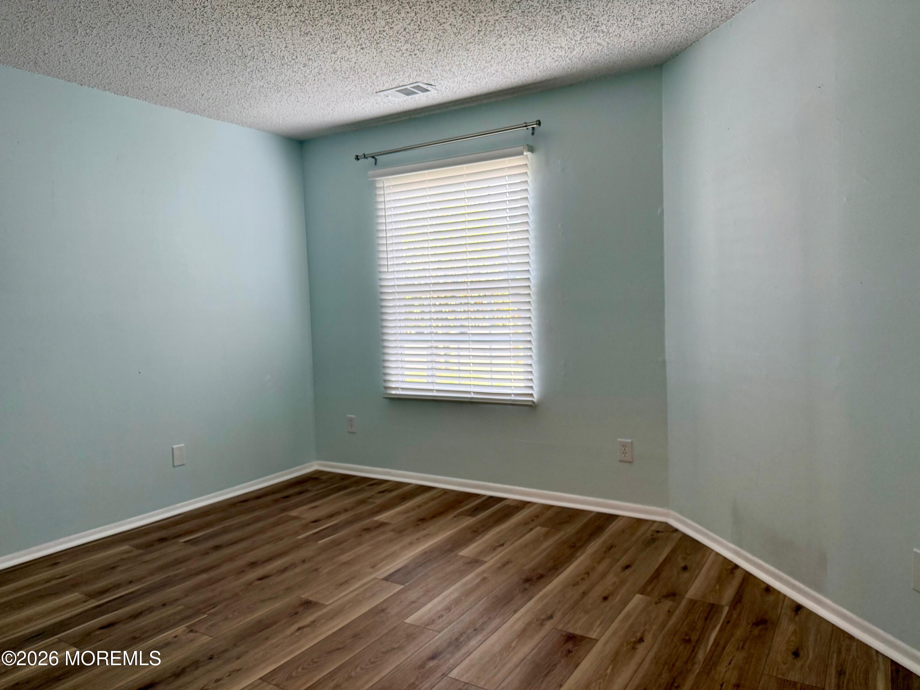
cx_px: 460
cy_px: 345
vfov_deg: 56.8
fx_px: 638
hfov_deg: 71.6
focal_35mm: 24
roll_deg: +2.3
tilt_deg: -3.3
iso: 160
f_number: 1.78
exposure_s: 1/145
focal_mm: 6.76
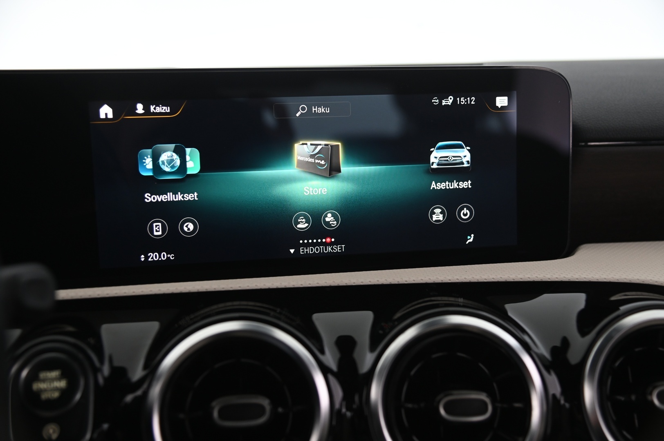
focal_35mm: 44
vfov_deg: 30.5
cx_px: 332
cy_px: 220
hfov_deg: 44.5
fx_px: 811
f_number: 4
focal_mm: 44
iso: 1250
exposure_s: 1/25
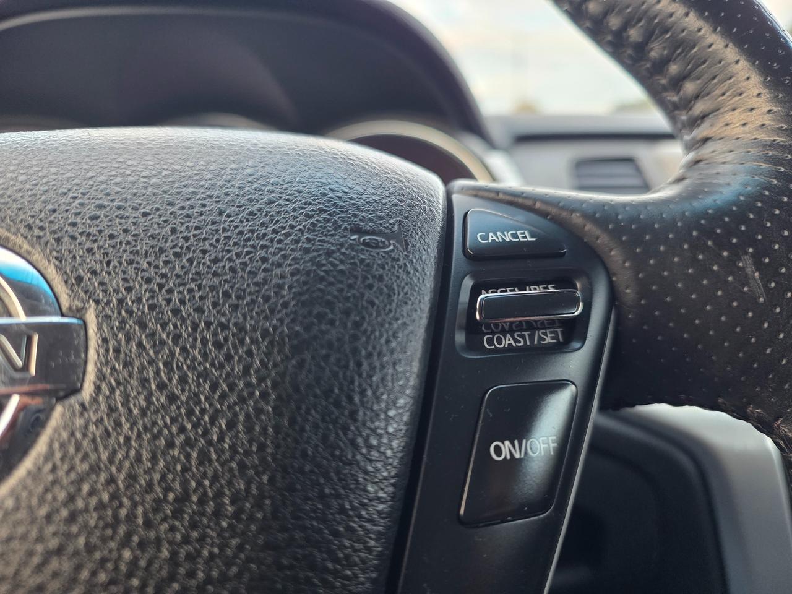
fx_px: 526
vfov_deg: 58.9
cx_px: 396
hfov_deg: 73.9
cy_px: 297
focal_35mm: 23
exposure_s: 1/120
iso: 500
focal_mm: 6.25
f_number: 1.7
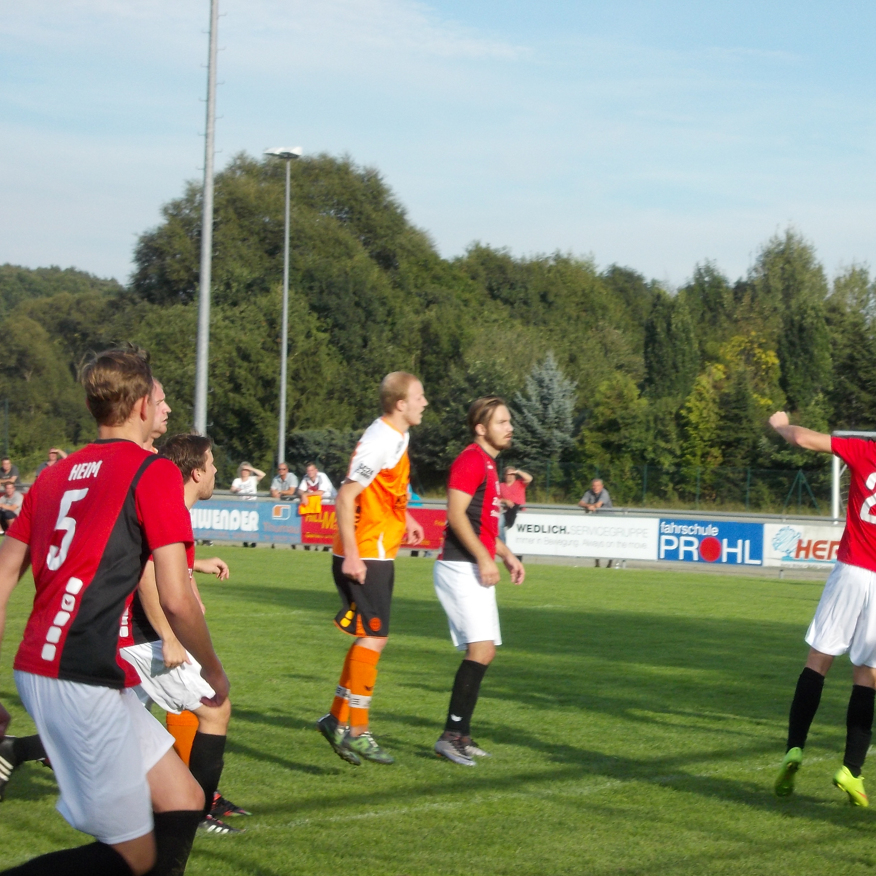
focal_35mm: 114
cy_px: 441
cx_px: 579
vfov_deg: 15.3
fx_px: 3264
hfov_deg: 15.3
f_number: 5.3
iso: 80
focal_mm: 13.6
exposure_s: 1/250
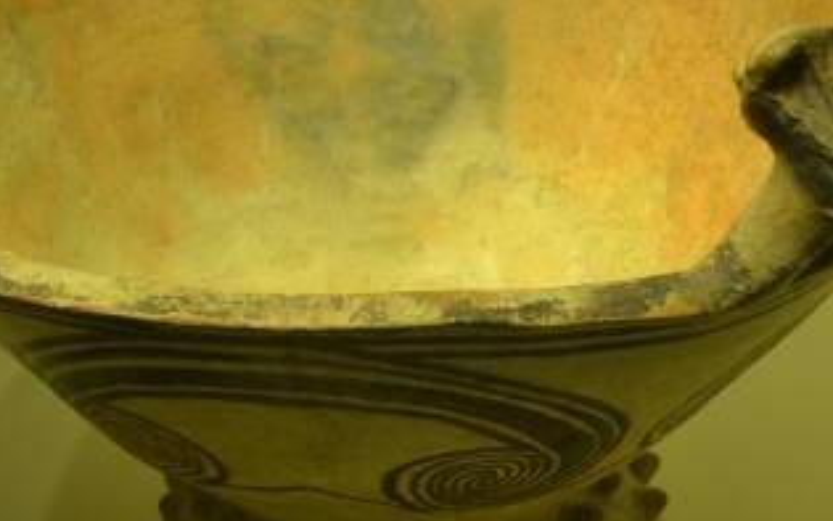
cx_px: 328
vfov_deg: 12.9
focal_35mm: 101
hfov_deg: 20.6
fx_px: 2293
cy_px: 152
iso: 220
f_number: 4.2
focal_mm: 26
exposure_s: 1/15
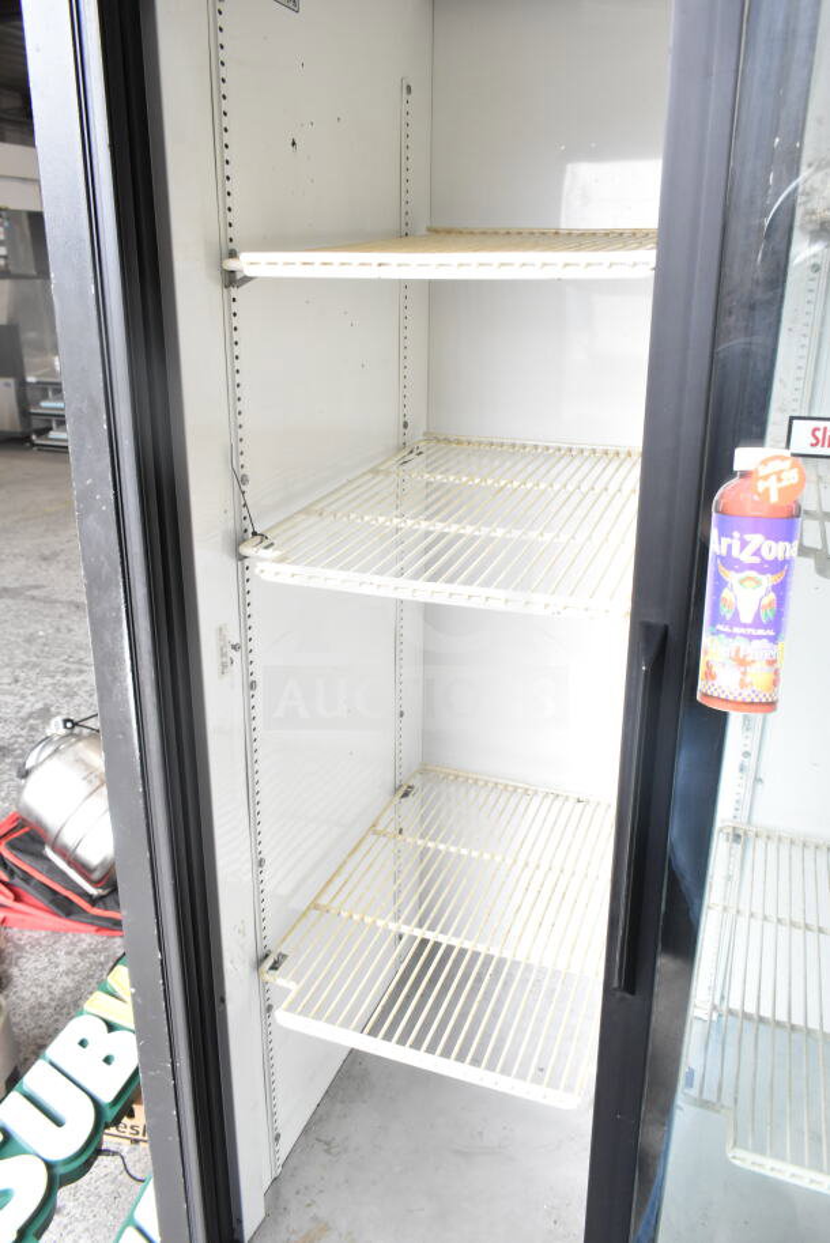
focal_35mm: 27
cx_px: 415
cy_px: 622
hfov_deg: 48.0
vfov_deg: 67.4
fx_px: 933
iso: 1600
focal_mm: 18
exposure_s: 1/250
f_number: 8
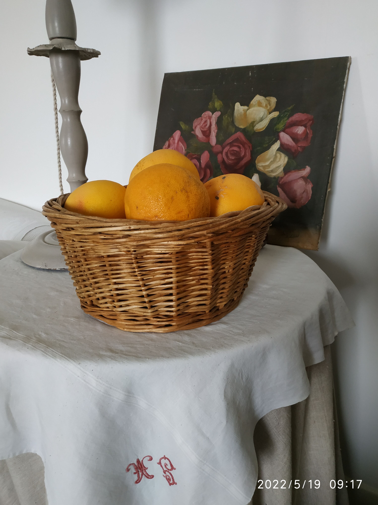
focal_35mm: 24
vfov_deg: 71.6
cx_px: 189
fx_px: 349
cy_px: 252
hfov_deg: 56.8
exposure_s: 1/25
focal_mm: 3.94
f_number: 1.9
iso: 250
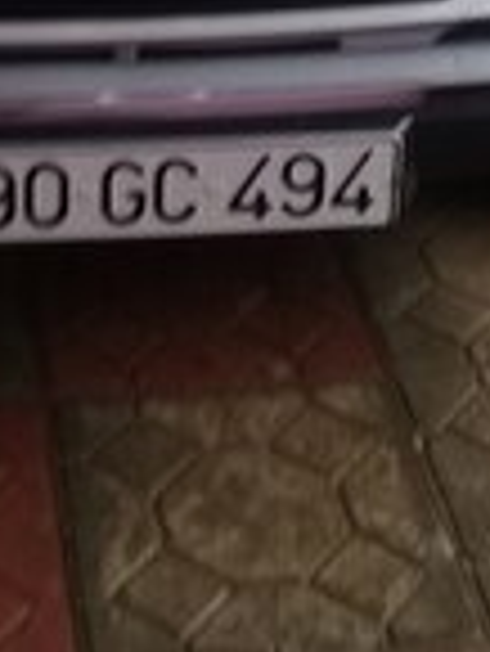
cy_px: -301
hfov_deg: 13.9
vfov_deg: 16.9
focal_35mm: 106
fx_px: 1998
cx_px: 103
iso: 64
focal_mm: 3.3
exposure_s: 1/60
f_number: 2.2
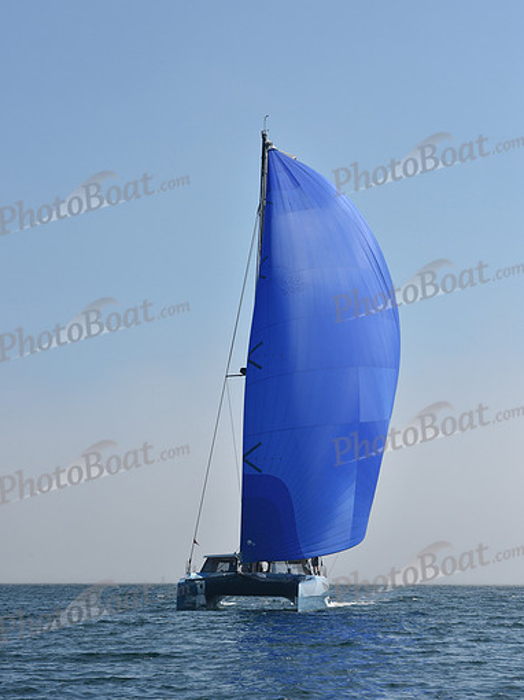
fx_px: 2101
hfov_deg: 14.2
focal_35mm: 104
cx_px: 261
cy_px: 379
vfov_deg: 18.9
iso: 320
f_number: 9
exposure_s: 1/1600
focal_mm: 95
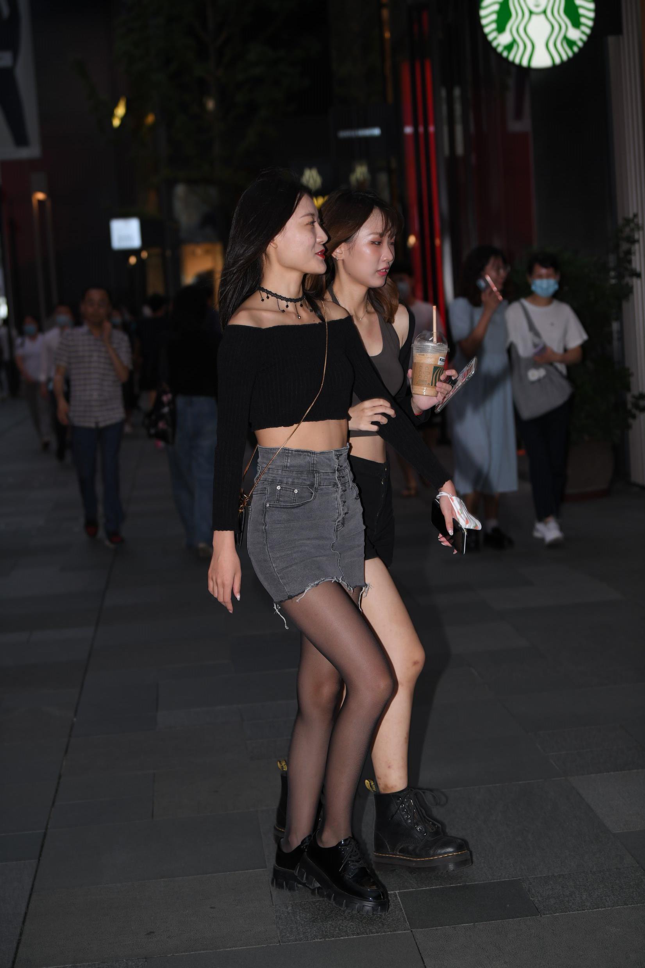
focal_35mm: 70
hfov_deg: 19.5
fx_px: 1881
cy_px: 484
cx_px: 322
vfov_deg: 28.8
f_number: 4
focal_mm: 70
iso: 400
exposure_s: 1/200
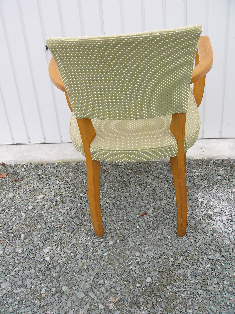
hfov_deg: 39.7
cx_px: 118
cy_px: 157
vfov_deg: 51.4
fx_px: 326
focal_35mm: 36
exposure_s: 1/125
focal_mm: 6
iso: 50
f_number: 4
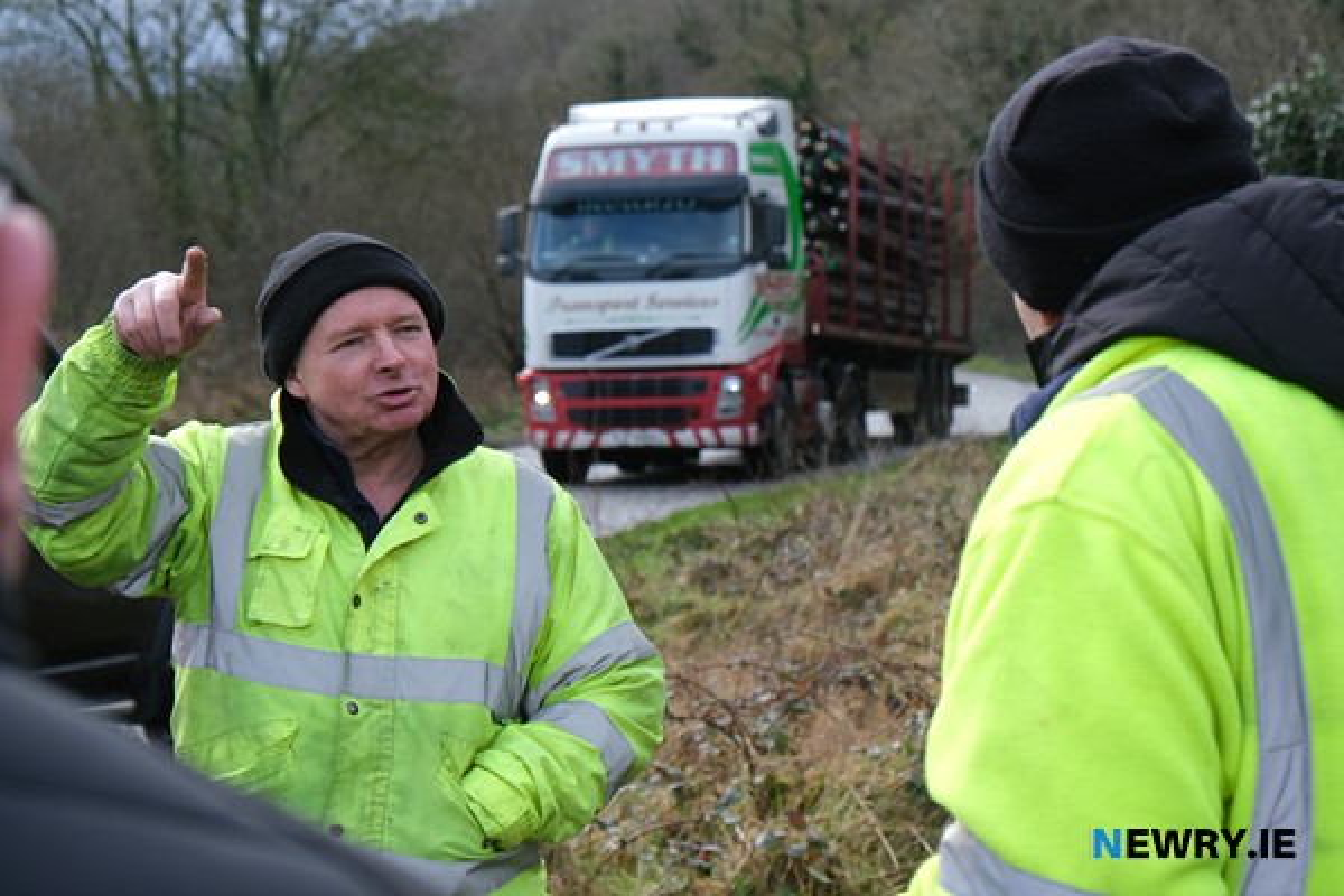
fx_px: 3098
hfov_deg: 24.5
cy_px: 448
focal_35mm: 83
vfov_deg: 16.5
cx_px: 672
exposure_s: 1/480
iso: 400
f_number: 5.6
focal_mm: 55
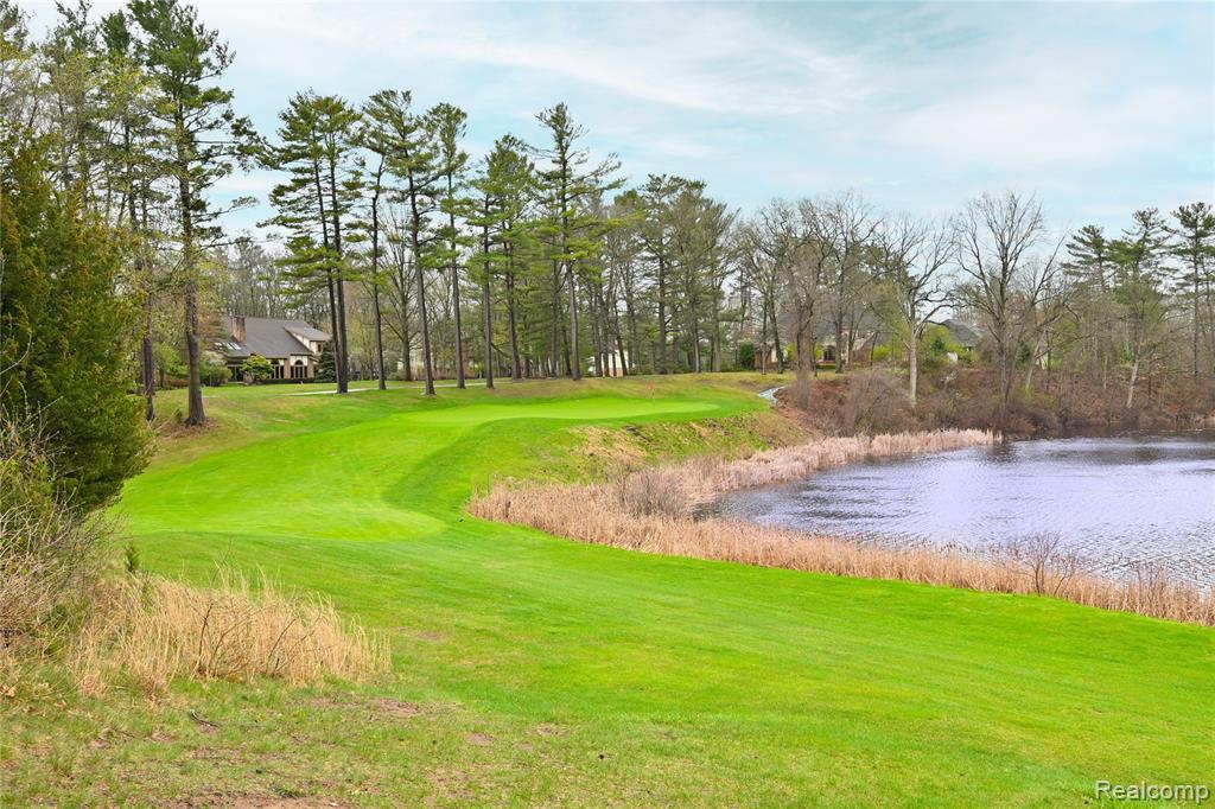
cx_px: 608
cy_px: 404
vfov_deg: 43.6
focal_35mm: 30
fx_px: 1012
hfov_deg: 61.9
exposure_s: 1/200
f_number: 7.1
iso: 320
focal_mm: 30
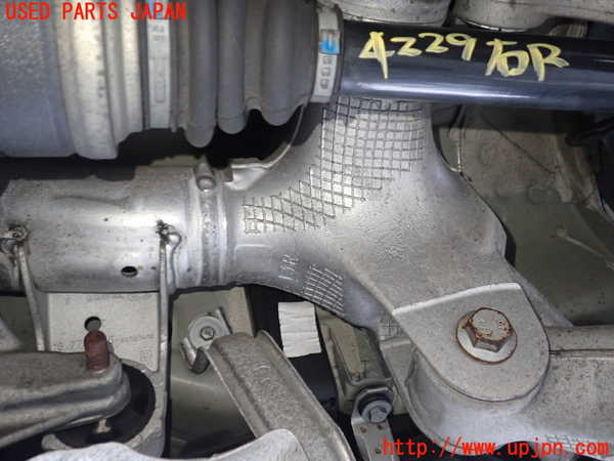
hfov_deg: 60.0
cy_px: 230
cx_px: 307
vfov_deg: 46.8
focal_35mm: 30
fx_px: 532
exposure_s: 1/30
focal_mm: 5.4
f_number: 2.3
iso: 500
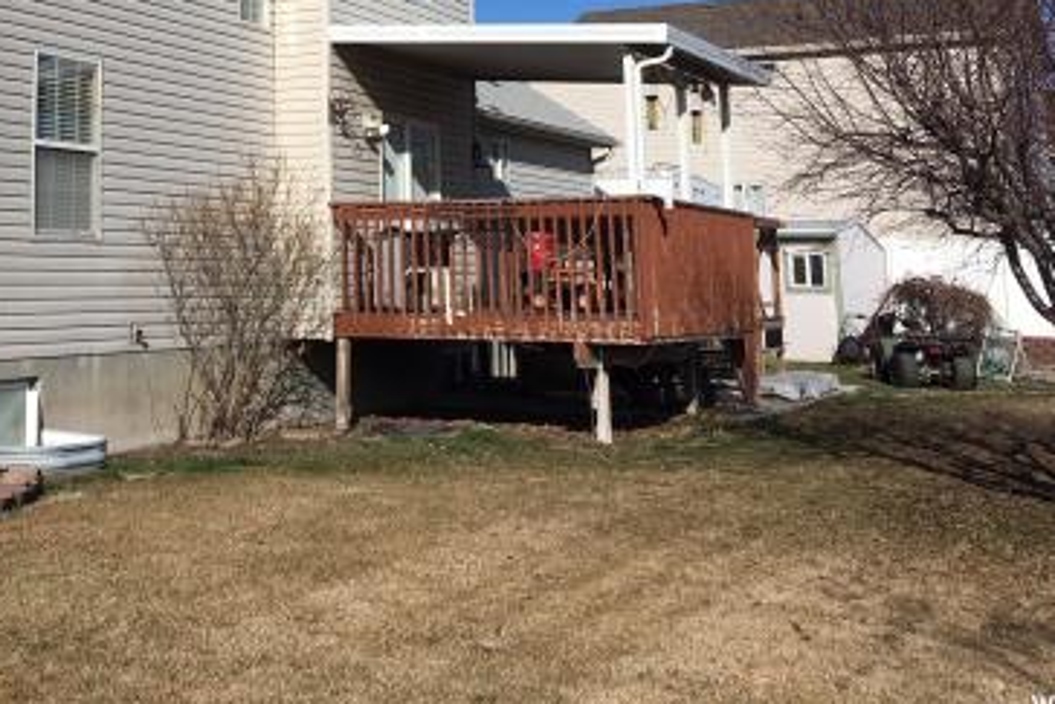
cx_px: 197
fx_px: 1554
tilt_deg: +8.1
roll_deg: +0.7
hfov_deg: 36.1
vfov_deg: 24.5
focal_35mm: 53
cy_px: 20
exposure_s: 1/3663
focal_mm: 4.15
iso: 25
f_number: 2.2
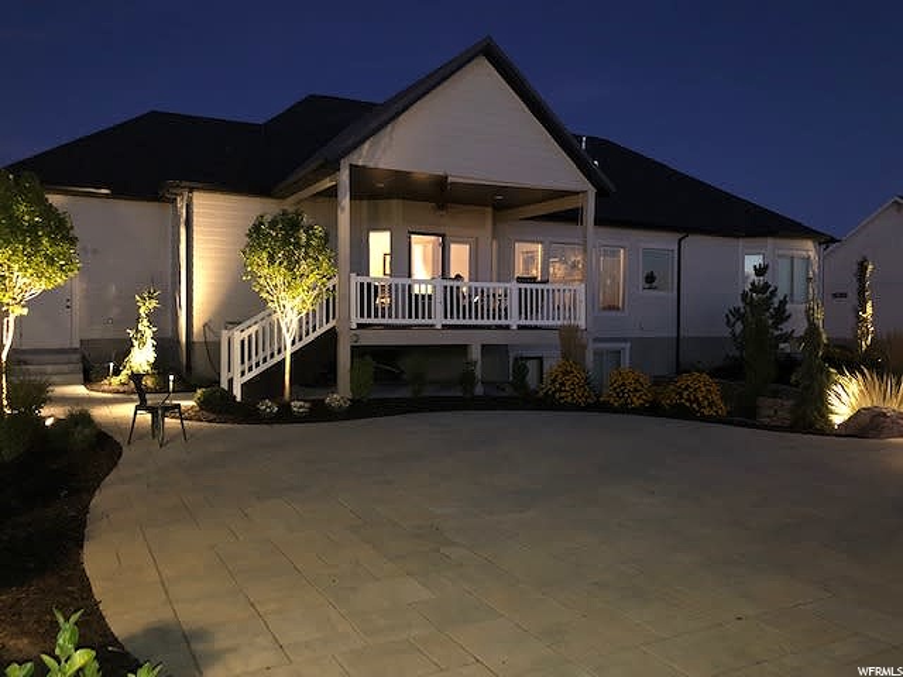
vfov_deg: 49.7
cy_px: 338
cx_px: 452
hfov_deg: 63.4
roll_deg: +0.5
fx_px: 730
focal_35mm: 28
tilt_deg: -1.6
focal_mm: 4
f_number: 1.8
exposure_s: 1/4
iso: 320
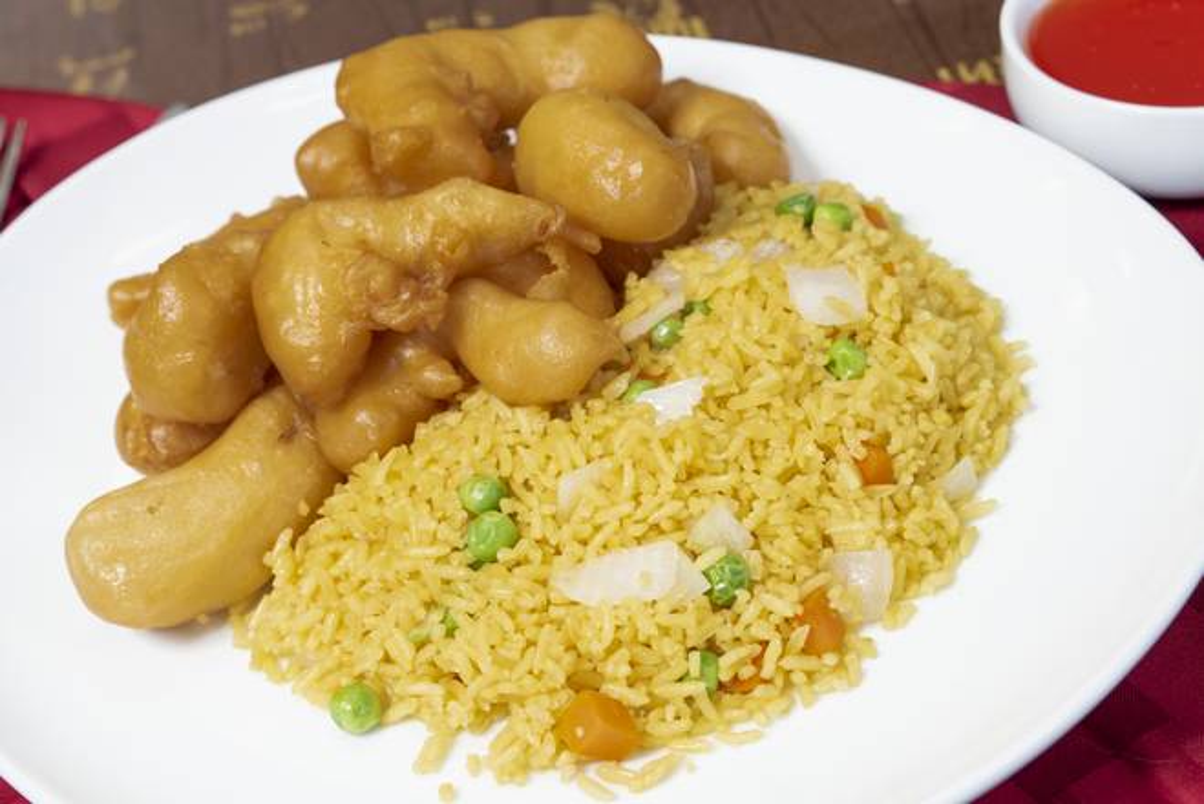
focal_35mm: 71
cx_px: 564
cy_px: 466
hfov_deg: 28.3
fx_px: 2390
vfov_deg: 19.1
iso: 200
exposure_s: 1/100
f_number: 8
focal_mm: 46
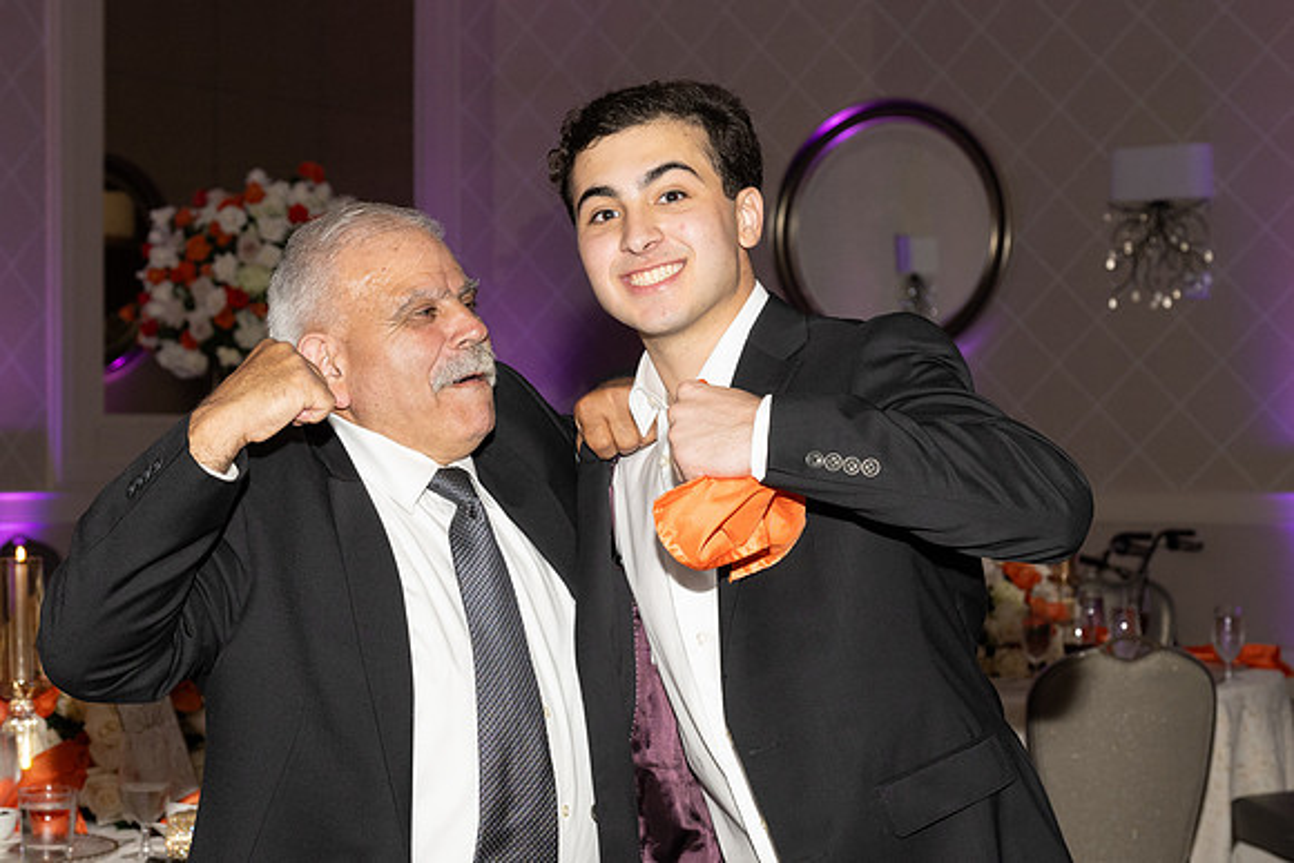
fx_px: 2703
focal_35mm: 75
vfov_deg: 18.1
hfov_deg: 26.9
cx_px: 647
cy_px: 511
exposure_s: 1/100
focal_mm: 48
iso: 800
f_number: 5.6
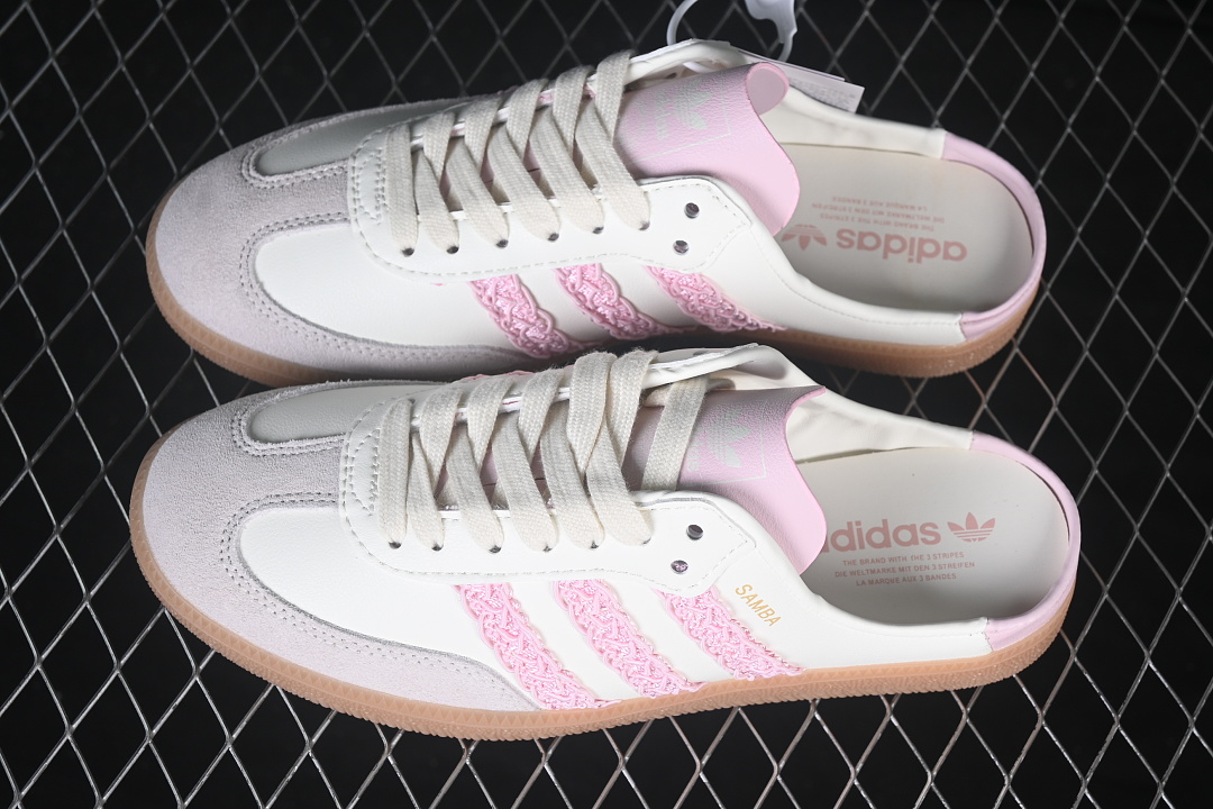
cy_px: 404
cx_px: 606
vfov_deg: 18.2
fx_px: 2527
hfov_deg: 27.0
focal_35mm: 75
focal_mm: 50
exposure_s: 1/80
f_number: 7.1
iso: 160
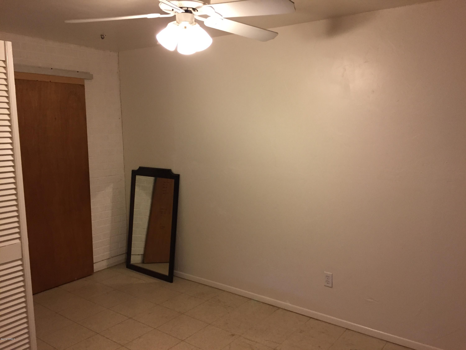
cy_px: 175
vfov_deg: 48.2
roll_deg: +0.7
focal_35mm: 29
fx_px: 390
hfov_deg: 61.7
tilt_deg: -4.7
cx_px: 233
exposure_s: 1/30
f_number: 2.2
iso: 160
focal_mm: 4.15
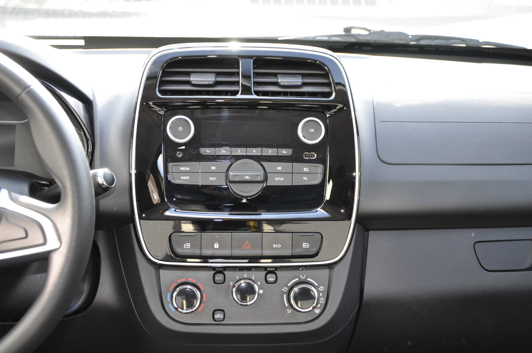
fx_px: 753
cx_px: 266
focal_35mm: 51
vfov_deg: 26.4
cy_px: 176
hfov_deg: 38.9
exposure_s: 1/125
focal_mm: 34
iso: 560
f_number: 4.2
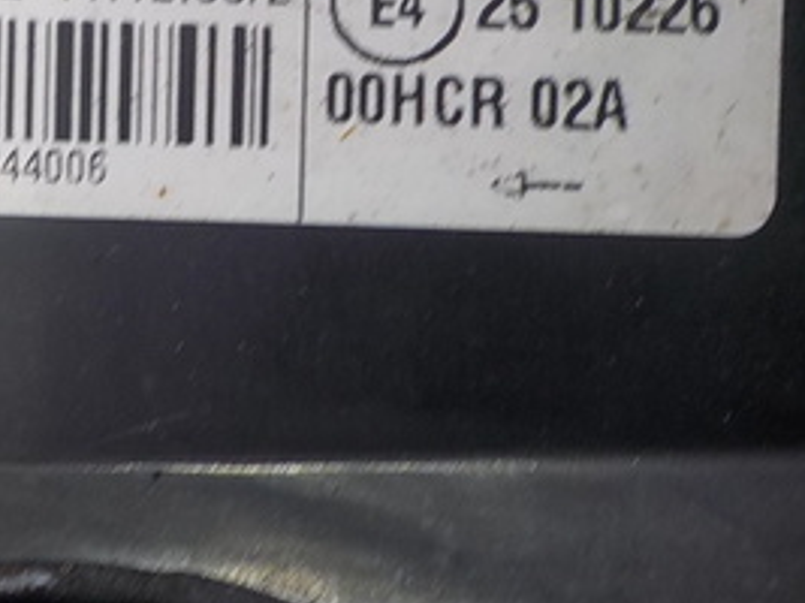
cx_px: 187
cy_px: 24
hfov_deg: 26.6
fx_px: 1674
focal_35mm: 72
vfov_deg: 19.9
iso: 125
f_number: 3.3
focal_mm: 4.1
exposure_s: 1/40
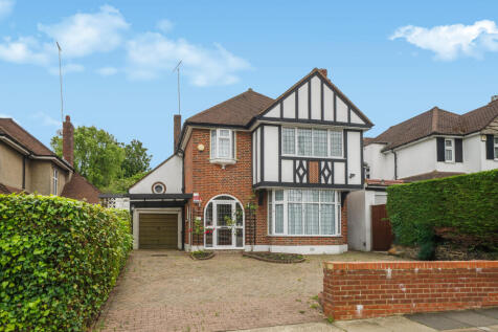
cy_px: 166
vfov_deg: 53.1
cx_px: 249
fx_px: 332
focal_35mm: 24
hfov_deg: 73.8
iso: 500
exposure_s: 1/40
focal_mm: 24
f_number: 14
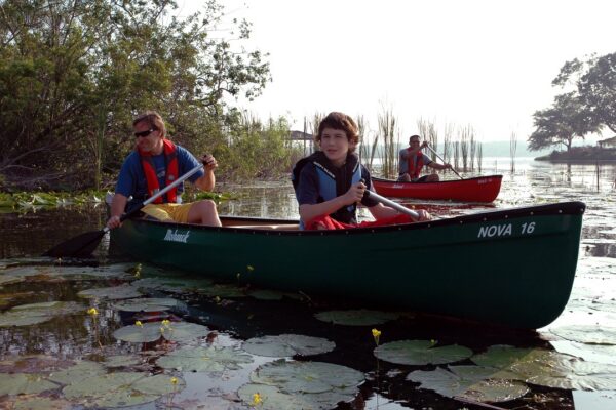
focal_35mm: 46
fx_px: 796
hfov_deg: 42.3
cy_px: 205
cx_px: 308
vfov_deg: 28.9
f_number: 8
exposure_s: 1/320
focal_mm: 31
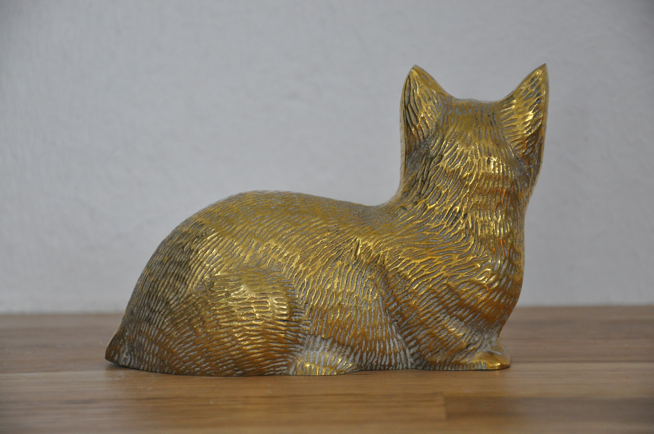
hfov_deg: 15.2
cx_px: 327
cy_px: 217
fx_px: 2449
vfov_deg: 10.1
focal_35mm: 135
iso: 1250
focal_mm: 90
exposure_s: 1/125
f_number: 5.6
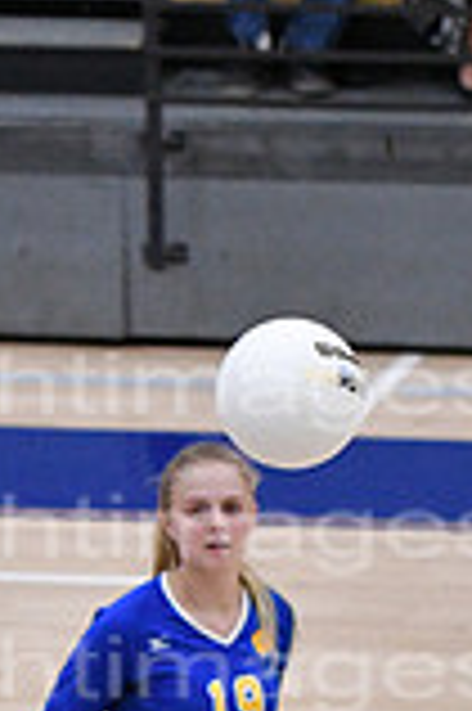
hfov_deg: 2.5
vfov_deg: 3.8
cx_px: 61
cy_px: 891
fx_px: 10643
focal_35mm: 540
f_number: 3.2
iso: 6400
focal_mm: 98
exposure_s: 1/1250
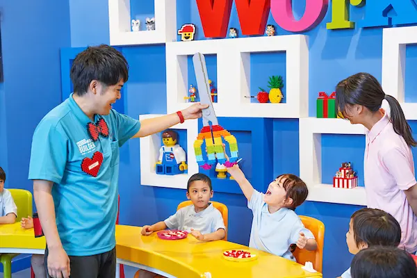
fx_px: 649
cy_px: 139
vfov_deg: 24.2
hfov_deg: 35.6
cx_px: 208
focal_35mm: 56
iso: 2500
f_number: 5
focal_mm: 56
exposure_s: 1/80
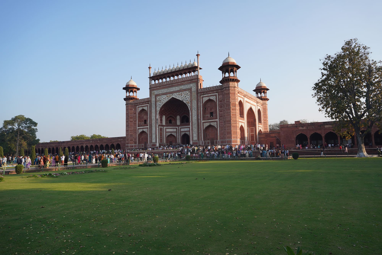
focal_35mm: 24
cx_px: 191
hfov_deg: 73.7
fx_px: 255
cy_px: 128
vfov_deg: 53.1
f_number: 9
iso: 100
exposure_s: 1/100
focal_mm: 24
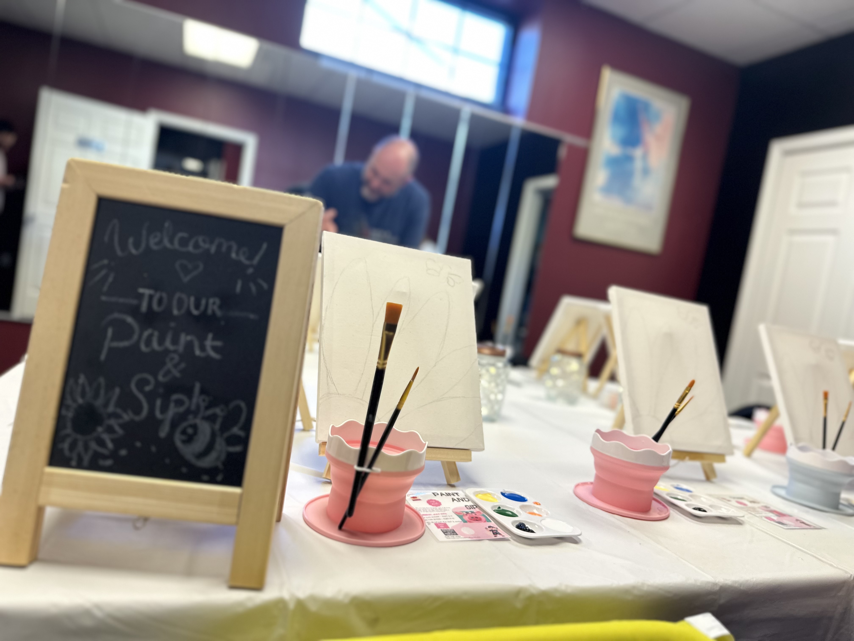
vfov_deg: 56.8
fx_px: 592
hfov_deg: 71.6
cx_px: 427
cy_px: 320
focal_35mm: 24
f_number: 1.78
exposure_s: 1/120
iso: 125
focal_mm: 6.86
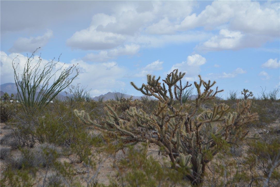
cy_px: 94
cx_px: 140
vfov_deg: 16.6
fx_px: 642
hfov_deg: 24.6
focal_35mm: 82
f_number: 7.1
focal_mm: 55
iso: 400
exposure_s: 1/1600
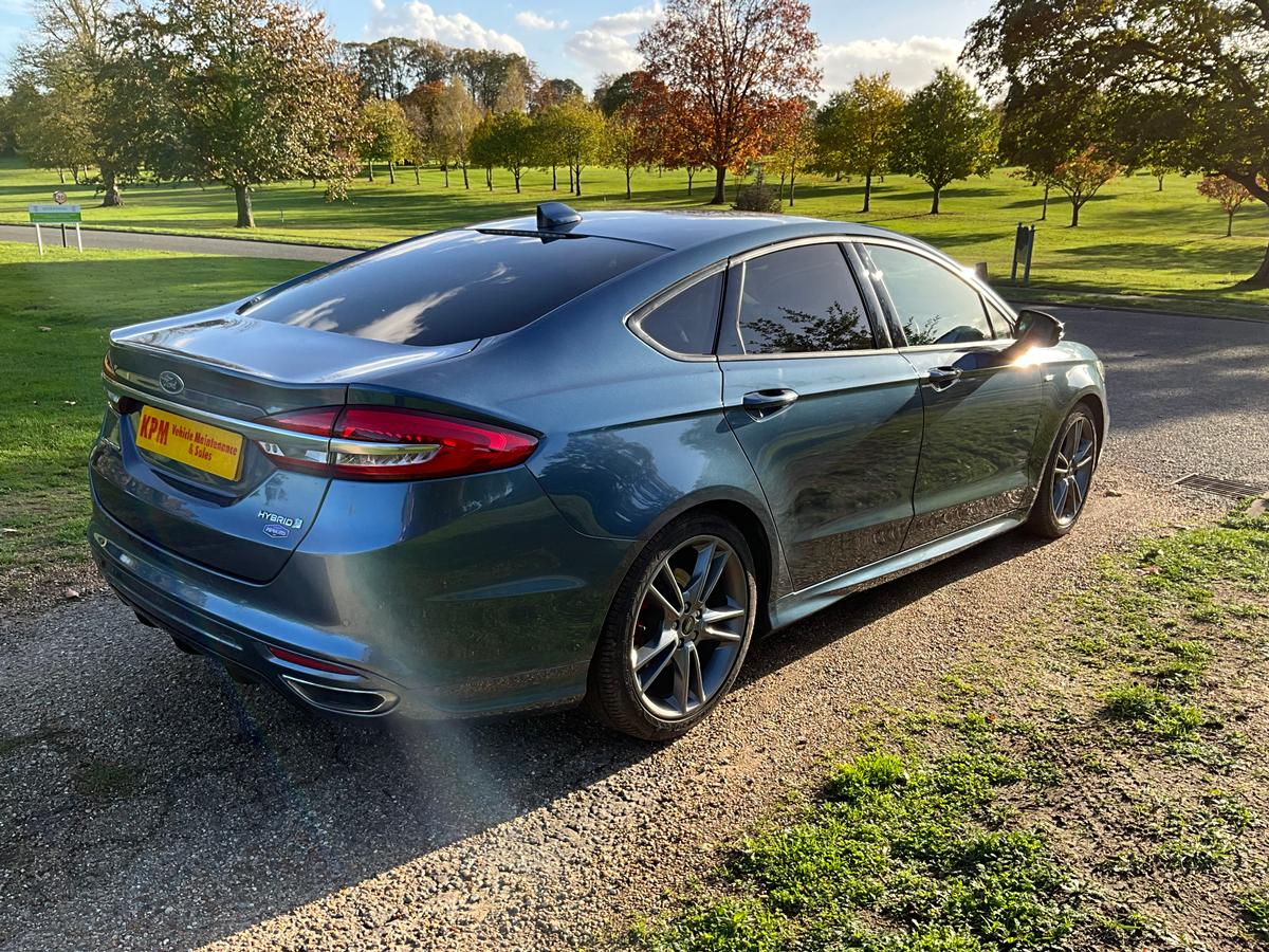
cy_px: 476
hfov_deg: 61.7
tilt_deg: -17.1
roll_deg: -1.5
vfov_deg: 48.2
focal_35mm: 29
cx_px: 634
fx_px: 1063
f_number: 1.8
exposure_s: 1/461
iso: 25
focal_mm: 3
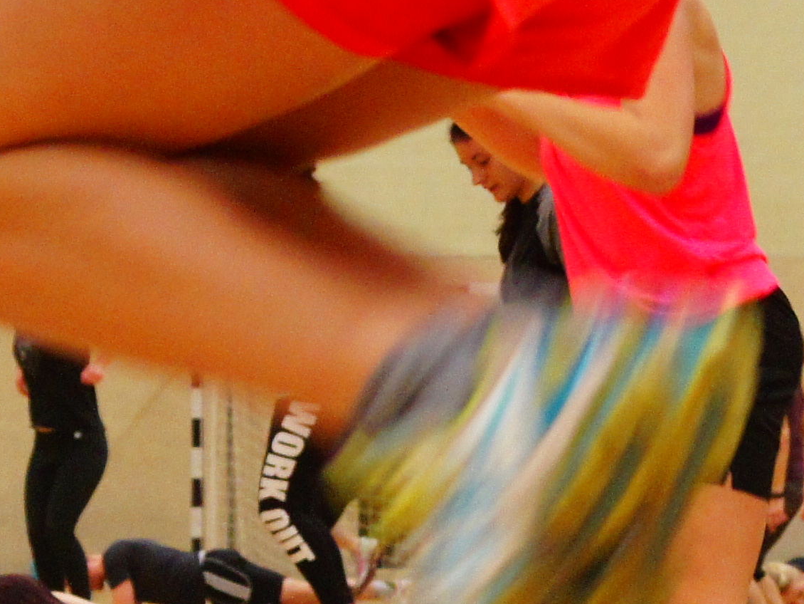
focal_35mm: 205
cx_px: 239
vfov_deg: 7.1
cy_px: 897
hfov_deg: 9.6
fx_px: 4761
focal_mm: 35
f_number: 3.2
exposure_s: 1/100
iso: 1600
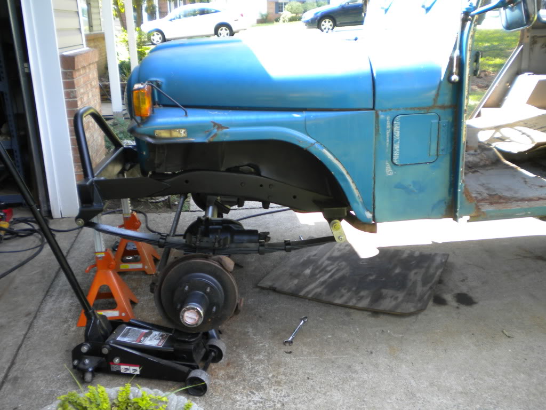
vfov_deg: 40.7
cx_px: 273
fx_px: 552
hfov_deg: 52.6
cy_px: 205
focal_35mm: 35
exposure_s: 1/66
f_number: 3.1
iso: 80
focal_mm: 6.3
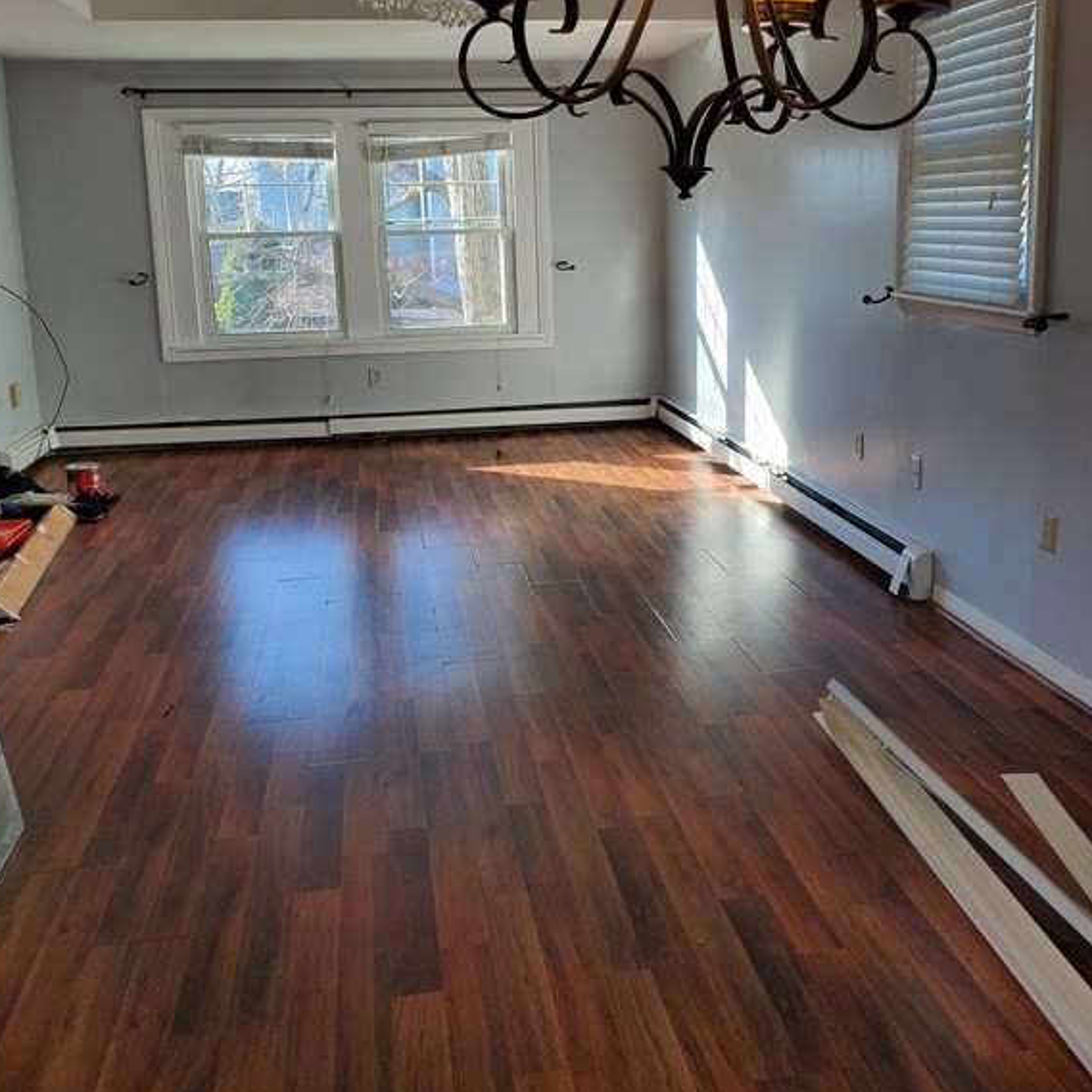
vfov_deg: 52.1
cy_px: 426
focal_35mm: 31
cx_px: 543
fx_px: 1106
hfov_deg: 52.5
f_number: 2.4
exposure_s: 1/120
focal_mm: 4.3
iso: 50
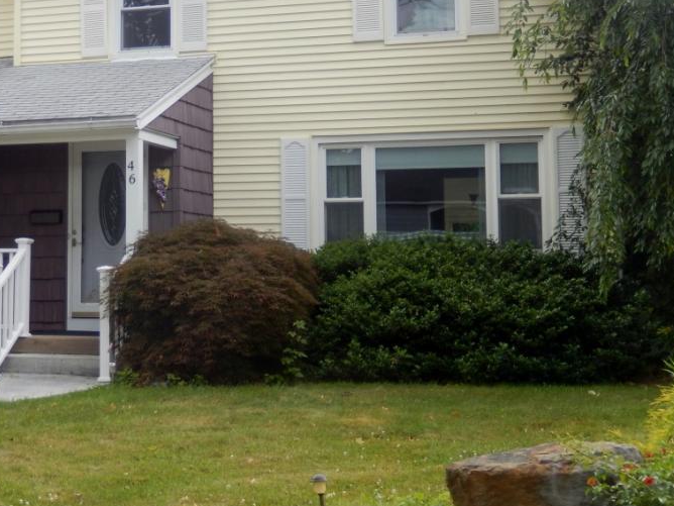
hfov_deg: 27.7
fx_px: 1343
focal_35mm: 69
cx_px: 164
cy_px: 166
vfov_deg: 21.2
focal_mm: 8.1
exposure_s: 1/125
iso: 125
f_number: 4.3
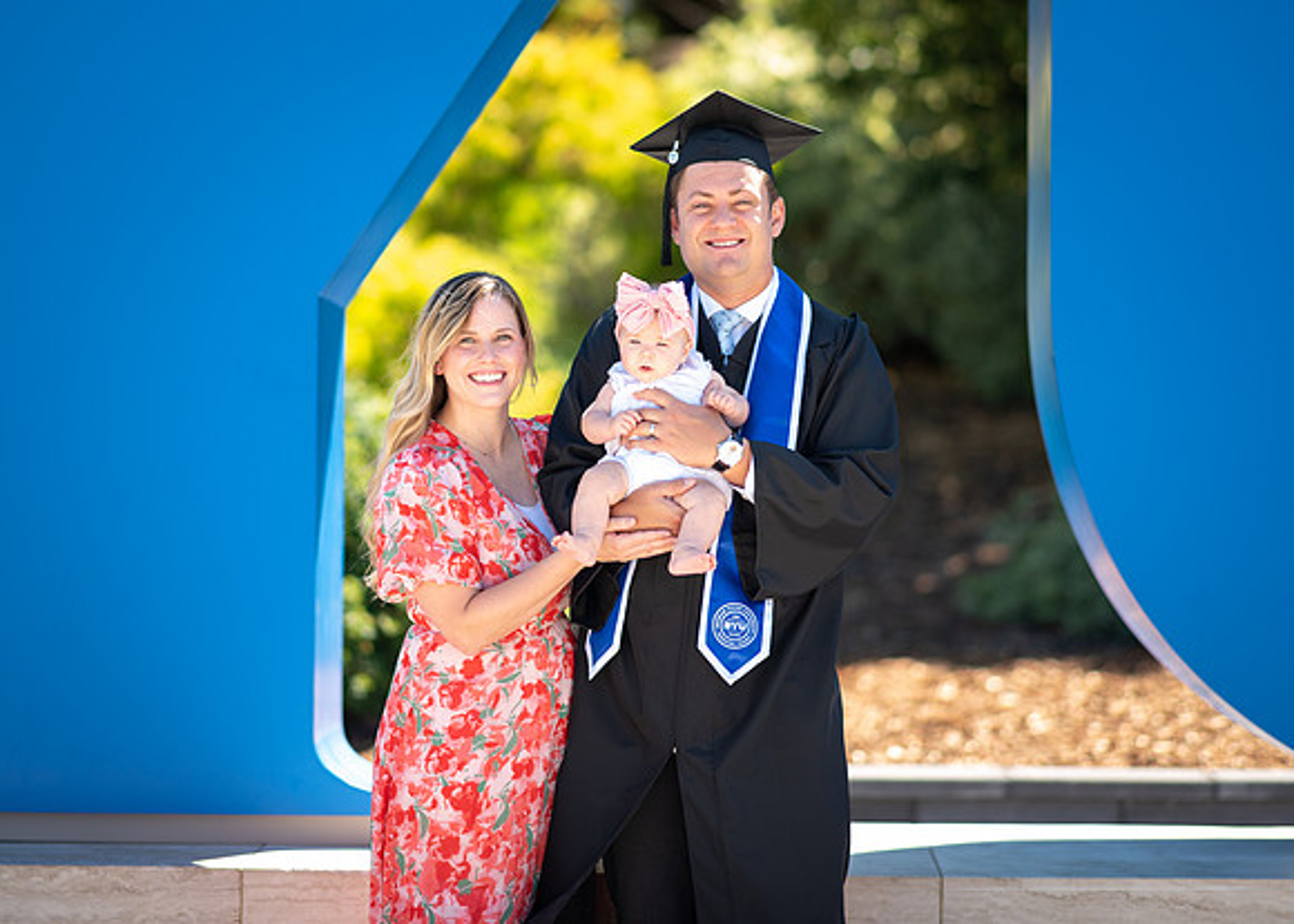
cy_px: 338
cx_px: 662
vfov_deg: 9.4
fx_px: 5603
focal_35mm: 152
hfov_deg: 13.2
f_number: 1.4
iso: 50
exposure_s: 1/1250
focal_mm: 105
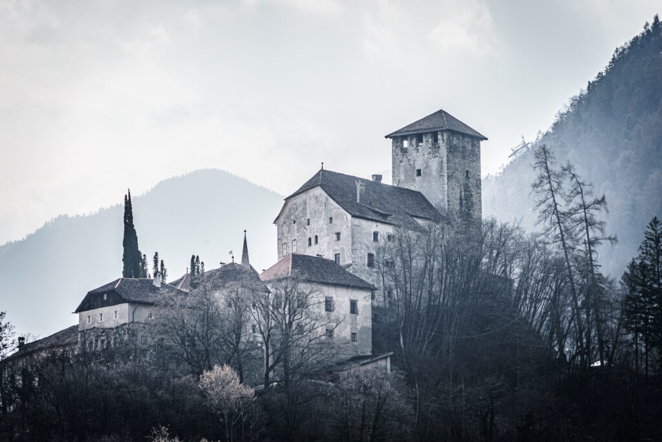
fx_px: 3641
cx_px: 331
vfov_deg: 6.9
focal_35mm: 198
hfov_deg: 10.4
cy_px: 221
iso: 100
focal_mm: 198
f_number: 8
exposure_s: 1/500
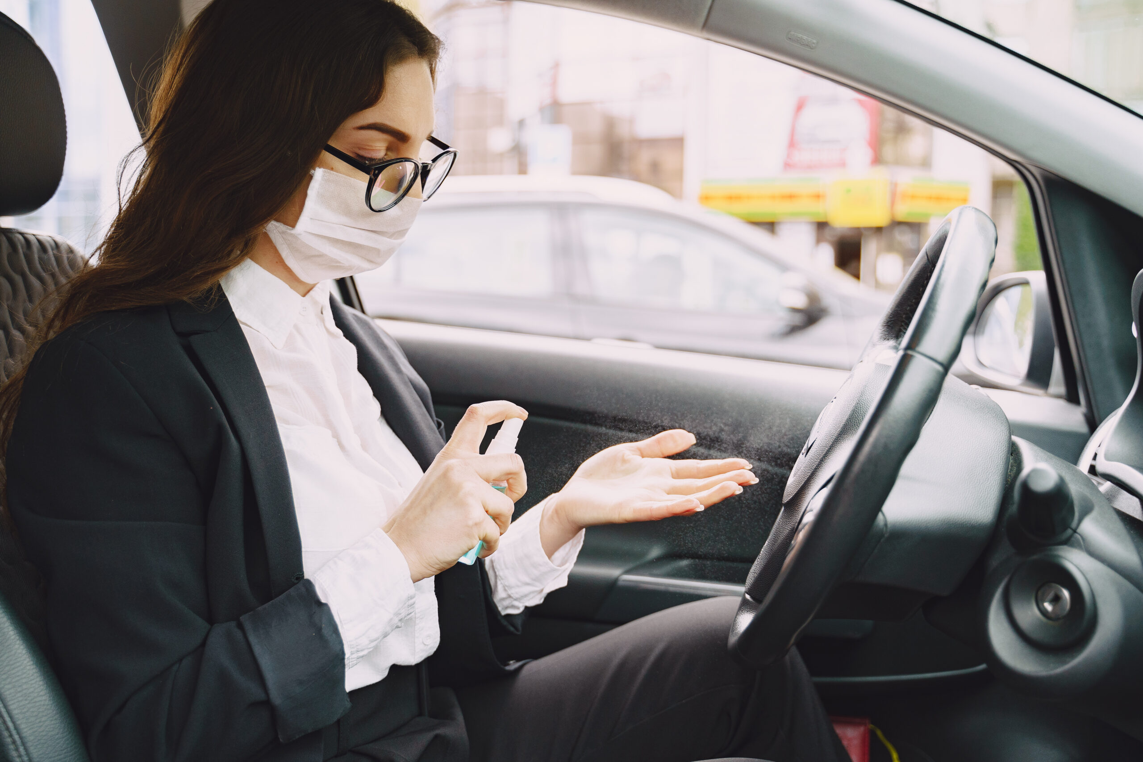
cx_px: 572
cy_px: 381
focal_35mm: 36
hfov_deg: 53.1
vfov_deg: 36.9
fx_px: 1143
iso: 640
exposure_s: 1/500
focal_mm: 36
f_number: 2.8
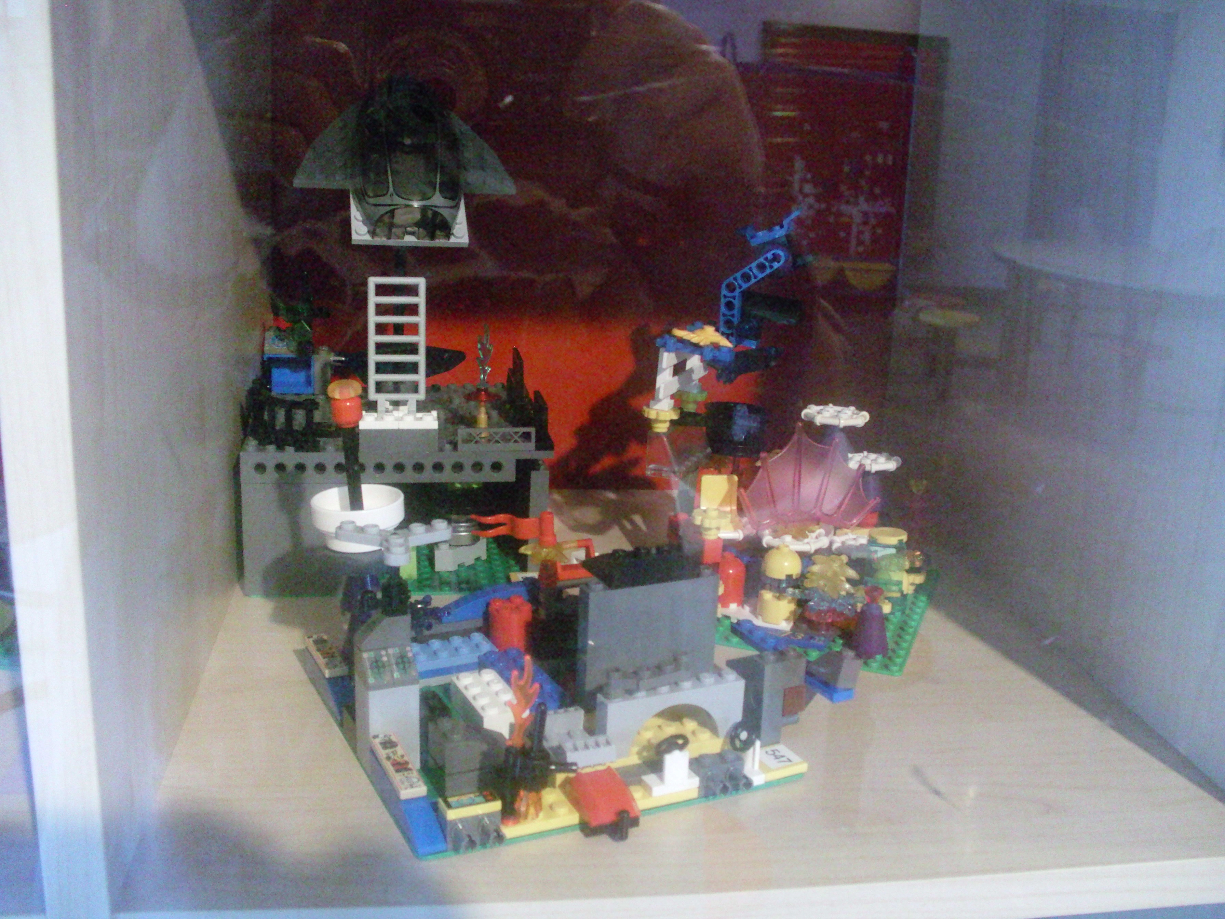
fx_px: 1345
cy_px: 460
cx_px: 612
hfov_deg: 49.0
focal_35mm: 38
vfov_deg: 37.7
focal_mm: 6.3
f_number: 3.1
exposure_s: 1/60
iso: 1100
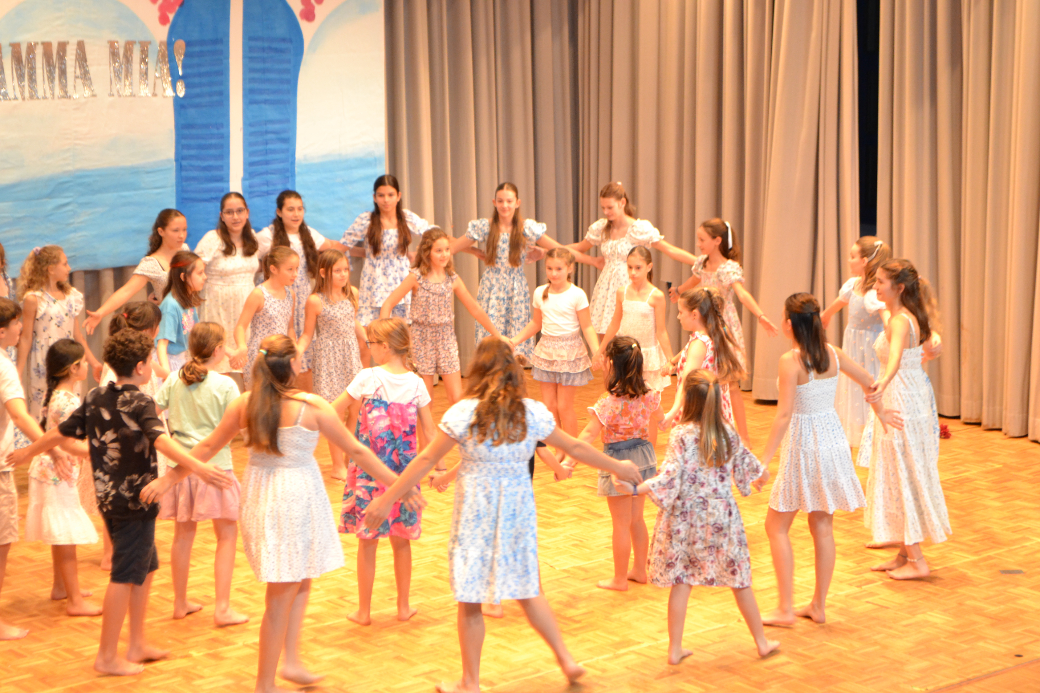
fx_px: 2383
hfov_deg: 24.6
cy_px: 346
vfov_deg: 16.6
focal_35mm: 82
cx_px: 520
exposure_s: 1/60
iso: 2000
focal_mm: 55
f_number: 5.6
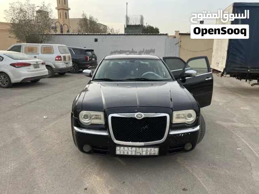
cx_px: 130
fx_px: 195
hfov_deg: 67.3
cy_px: 97
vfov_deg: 53.1
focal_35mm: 26
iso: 50
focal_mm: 5.7
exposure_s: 1/1159
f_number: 1.5
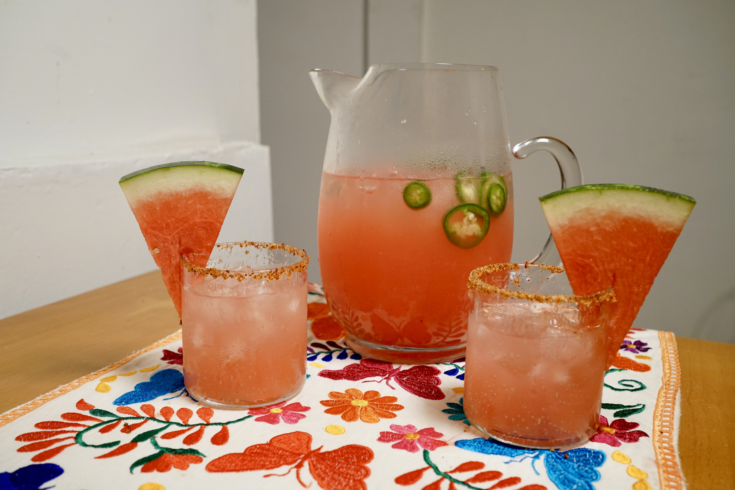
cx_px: 368
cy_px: 245
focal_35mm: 35
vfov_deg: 37.9
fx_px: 715
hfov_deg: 54.4
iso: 2000
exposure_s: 1/80
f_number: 6.3
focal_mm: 35
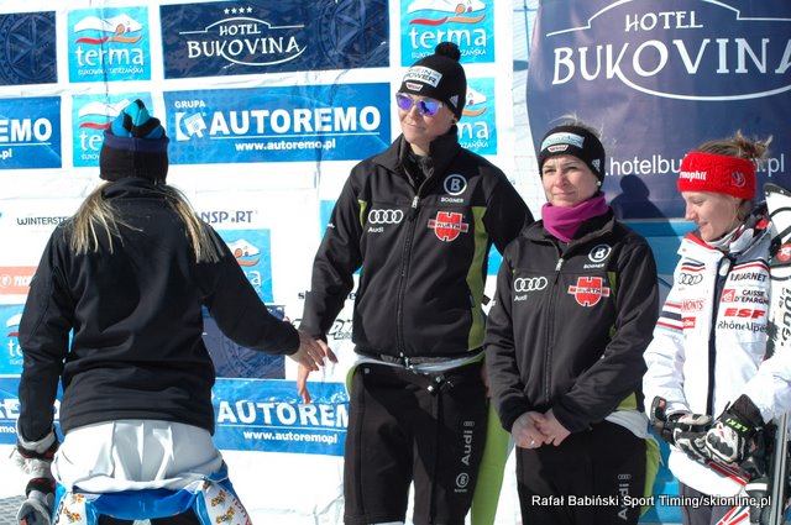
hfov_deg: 19.5
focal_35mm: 105
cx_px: 396
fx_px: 2304
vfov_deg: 13.0
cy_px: 262
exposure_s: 1/400
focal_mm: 70
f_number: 11
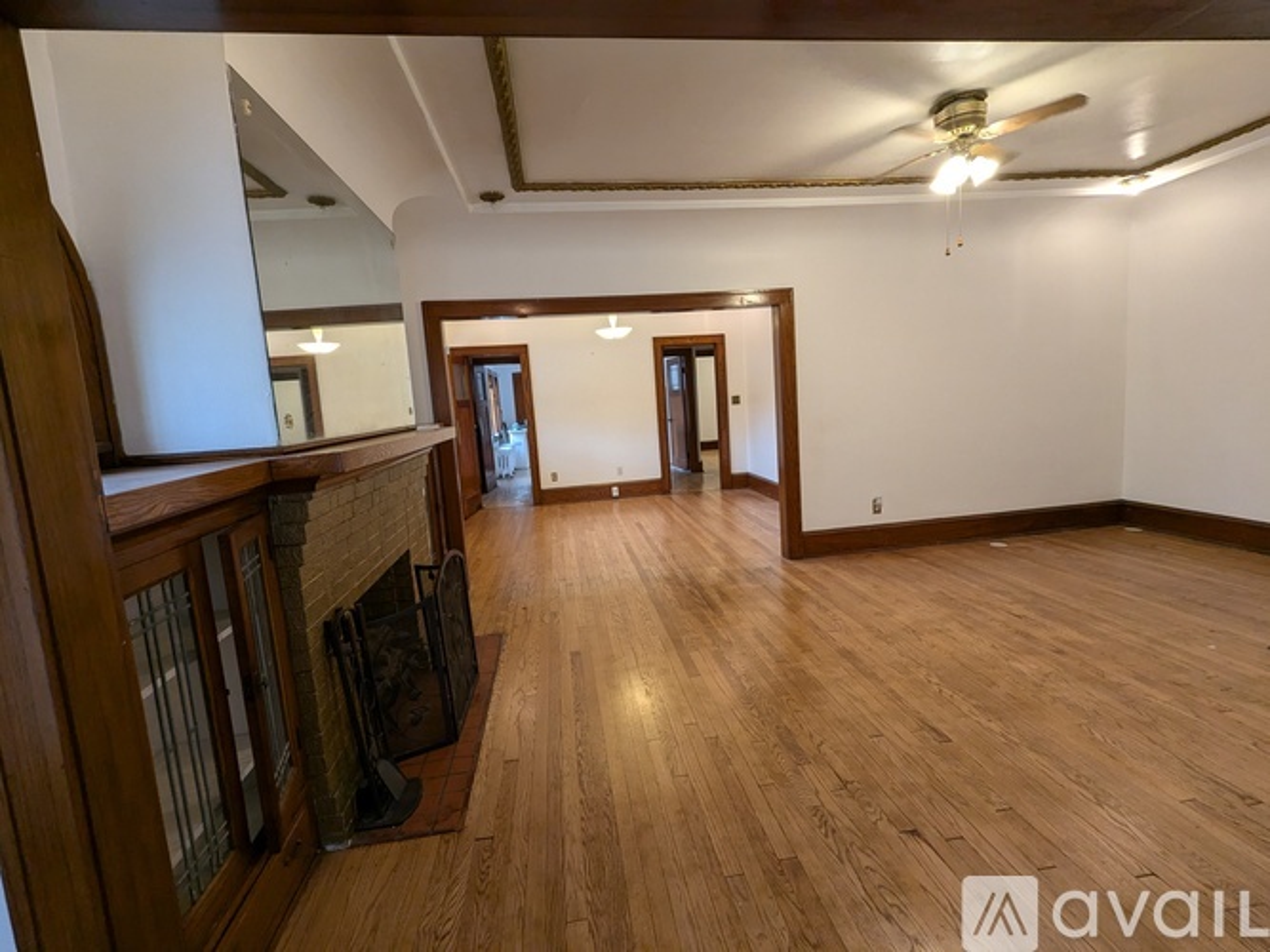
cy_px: 476
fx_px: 587
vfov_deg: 78.1
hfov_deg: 94.5
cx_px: 635
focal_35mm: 16
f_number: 2.2
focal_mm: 2.35
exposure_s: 1/60
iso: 210
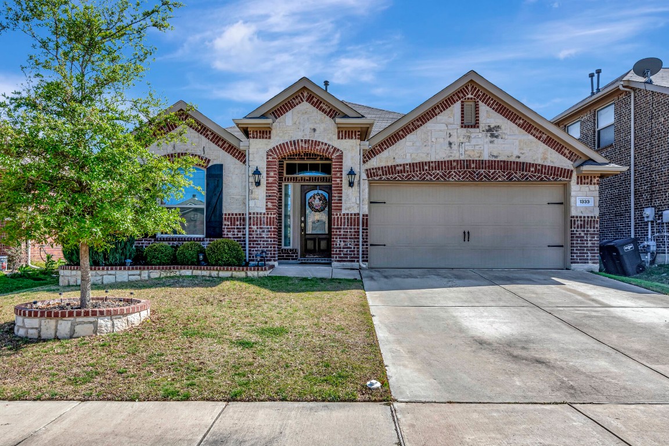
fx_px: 557
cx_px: 334
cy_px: 223
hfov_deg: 61.9
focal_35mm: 30
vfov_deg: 43.6
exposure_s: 1/500
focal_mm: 20
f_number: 11
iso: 320
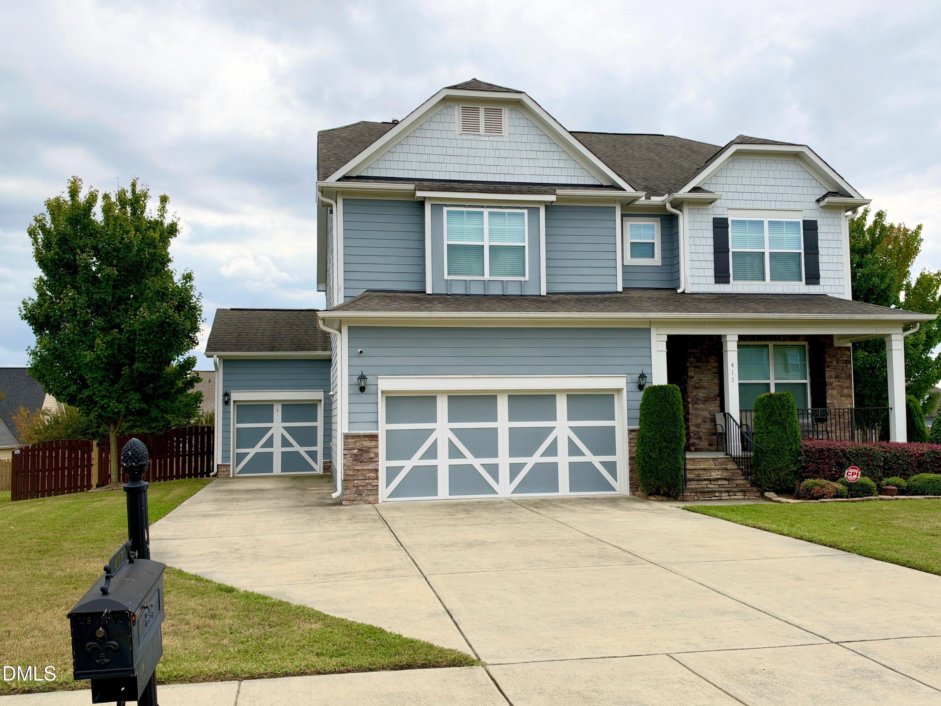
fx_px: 843
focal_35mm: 31
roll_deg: +1.1
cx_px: 470
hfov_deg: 58.4
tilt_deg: +3.6
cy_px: 353
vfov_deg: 45.4
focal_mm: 6.93
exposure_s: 1/3891
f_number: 1.8
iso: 64
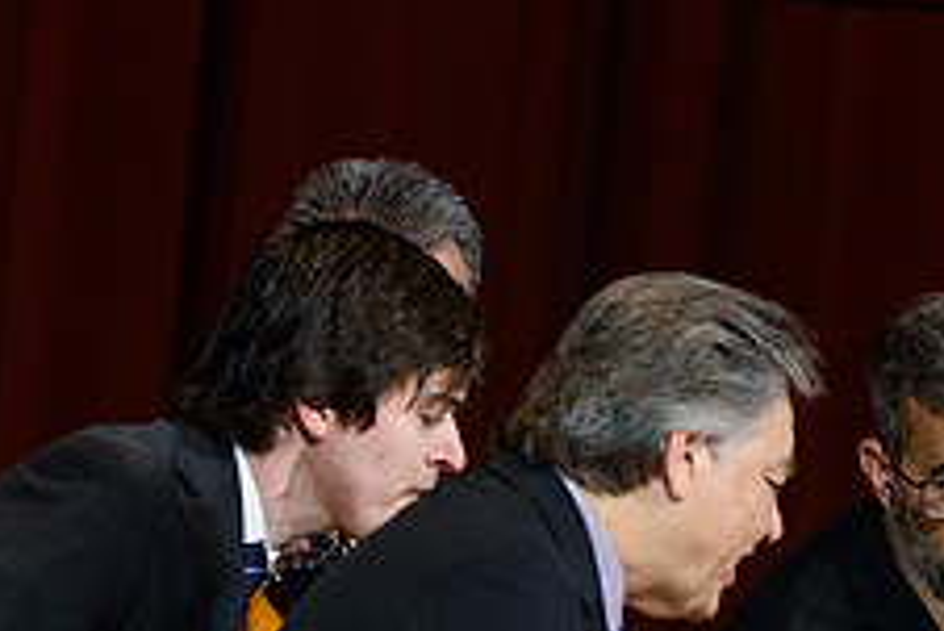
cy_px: 572
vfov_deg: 2.1
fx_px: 17448
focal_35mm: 665
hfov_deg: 3.1
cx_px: 889
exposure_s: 1/320
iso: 2500
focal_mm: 240
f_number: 5.3
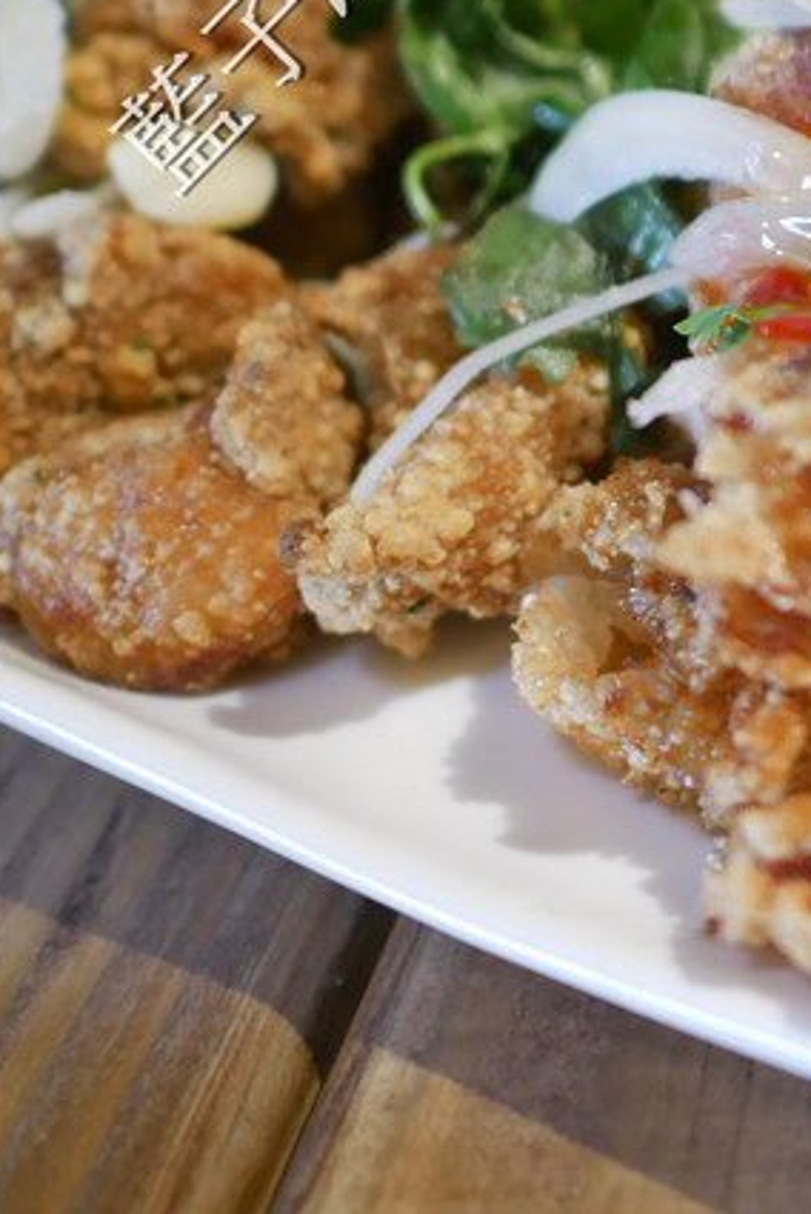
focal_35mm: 66
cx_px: 1268
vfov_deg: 30.3
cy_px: 398
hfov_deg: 18.1
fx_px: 2226
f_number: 1.7
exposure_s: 1/60
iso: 640
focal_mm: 15
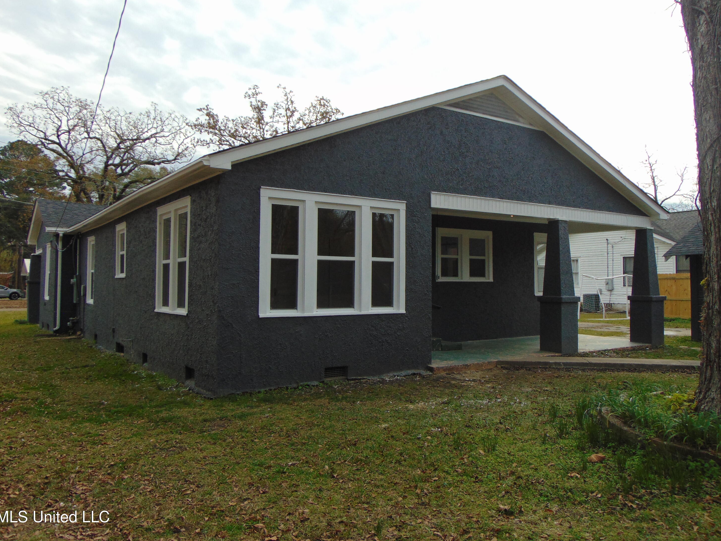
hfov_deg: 63.4
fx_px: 583
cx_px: 368
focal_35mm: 28
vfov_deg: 49.7
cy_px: 262
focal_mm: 4.9
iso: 80
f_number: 3
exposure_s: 1/500
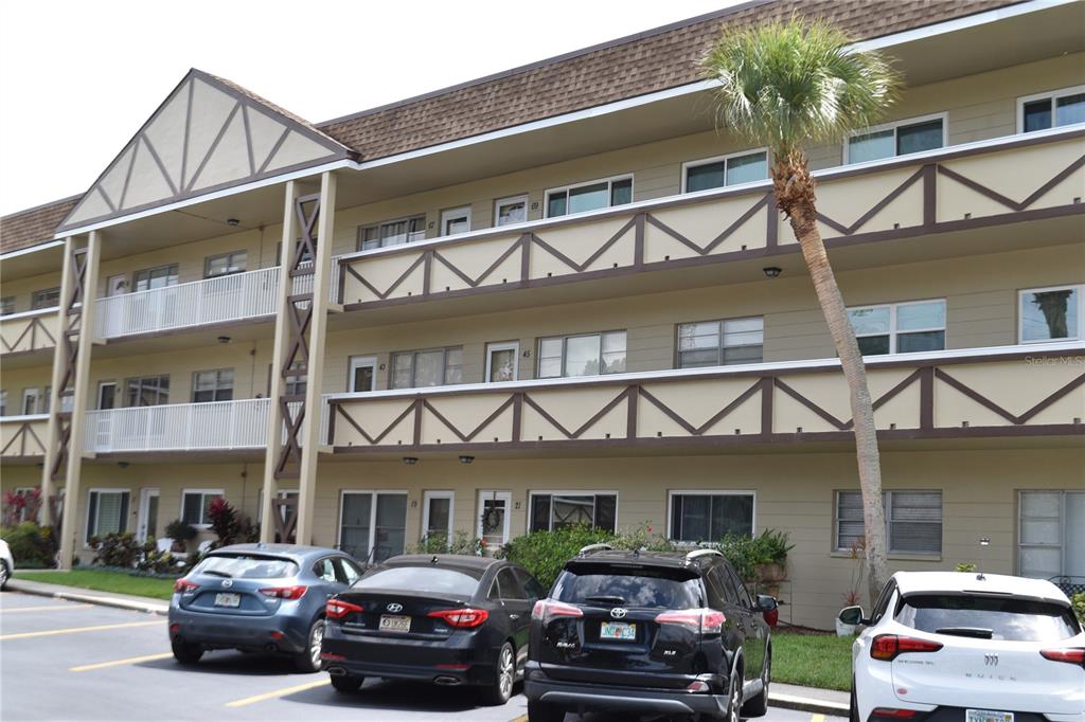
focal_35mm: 46
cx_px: 542
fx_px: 1401
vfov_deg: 28.9
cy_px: 361
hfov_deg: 42.3
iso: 200
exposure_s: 1/250
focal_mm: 31
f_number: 8
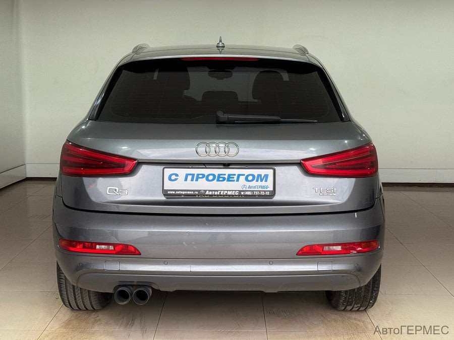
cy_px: 170
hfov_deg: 39.7
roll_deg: -1.5
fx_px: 630
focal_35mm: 48
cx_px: 227
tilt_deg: -10.1
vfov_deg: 30.3
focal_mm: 6.76
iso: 64
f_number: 1.78
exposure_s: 1/481
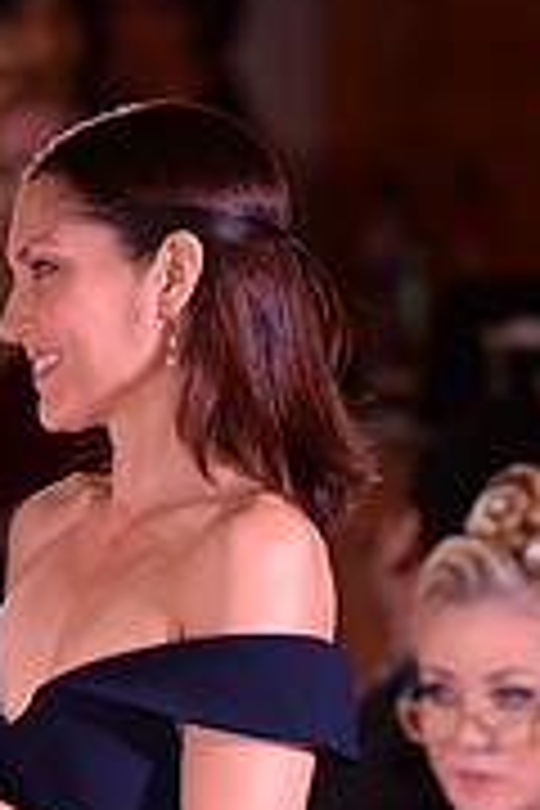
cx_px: 97
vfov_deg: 3.2
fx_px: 14489
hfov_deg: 2.1
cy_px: 1058
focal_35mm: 644
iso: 2000
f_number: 3.5
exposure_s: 1/250
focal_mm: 200
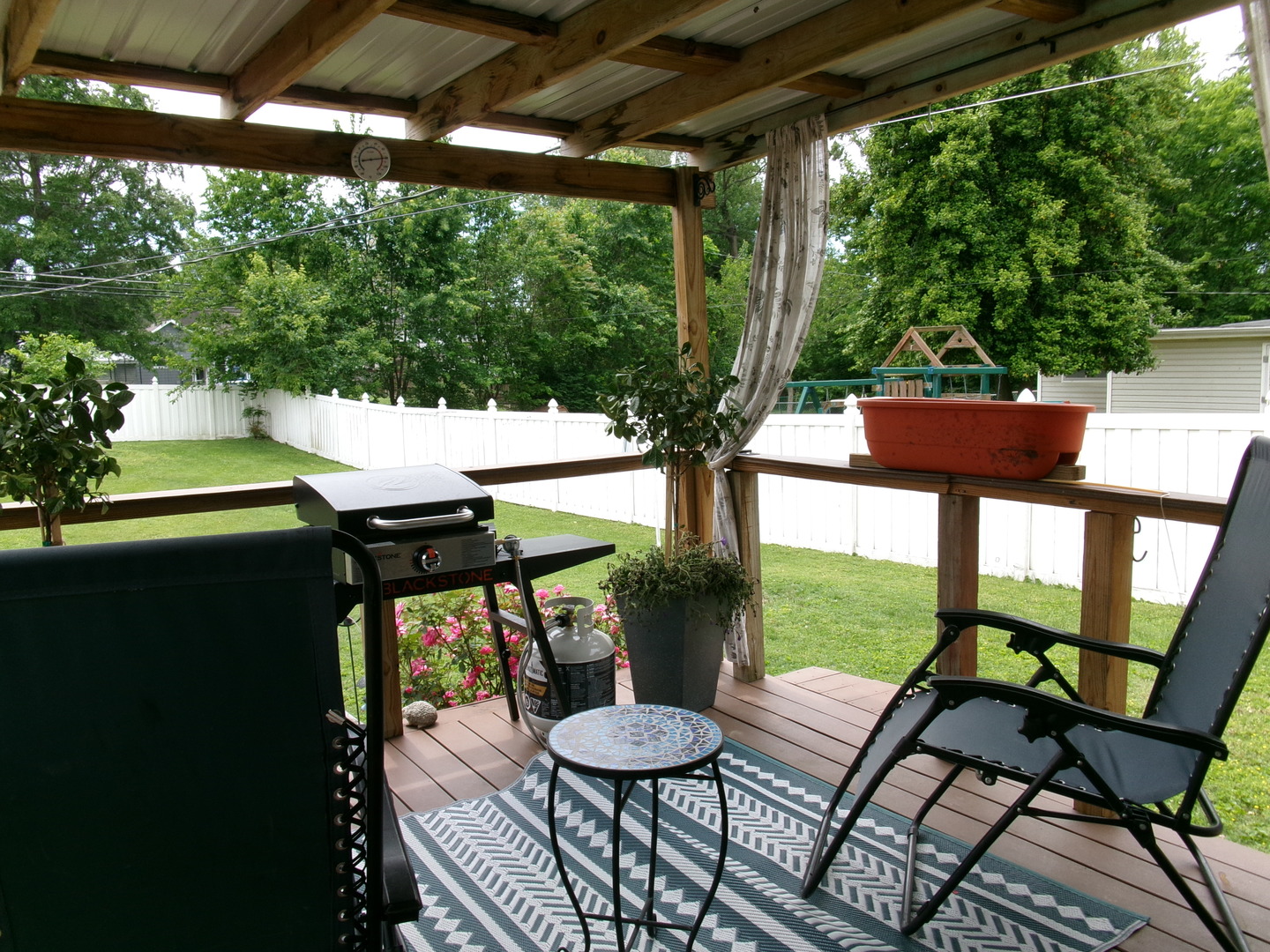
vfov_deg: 49.7
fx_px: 1027
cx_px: 635
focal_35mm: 28
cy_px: 476
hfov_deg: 63.4
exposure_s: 1/45
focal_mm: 5.1
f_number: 10.8
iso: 100
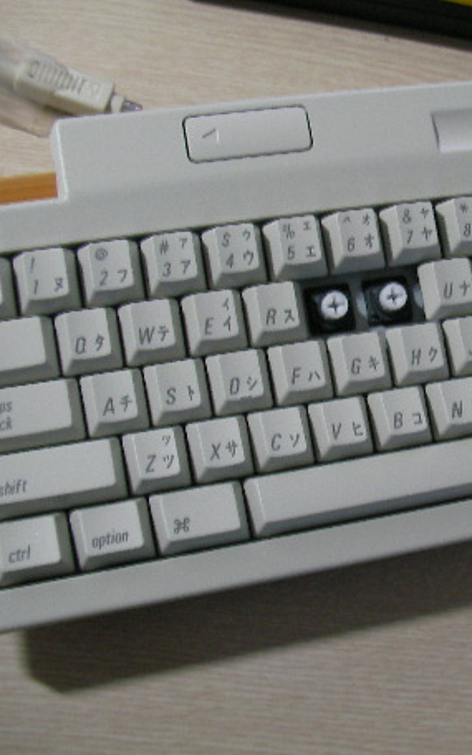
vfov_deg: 33.5
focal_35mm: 61
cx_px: 489
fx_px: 1255
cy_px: 363
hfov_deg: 20.5
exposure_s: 1/4.5
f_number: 3.5
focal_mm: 6.3
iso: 100
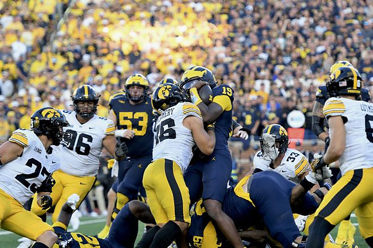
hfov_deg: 9.8
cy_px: 124
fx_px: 2175
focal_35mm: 210
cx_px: 186
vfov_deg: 6.5
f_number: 2.8
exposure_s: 1/1000
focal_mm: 140
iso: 800
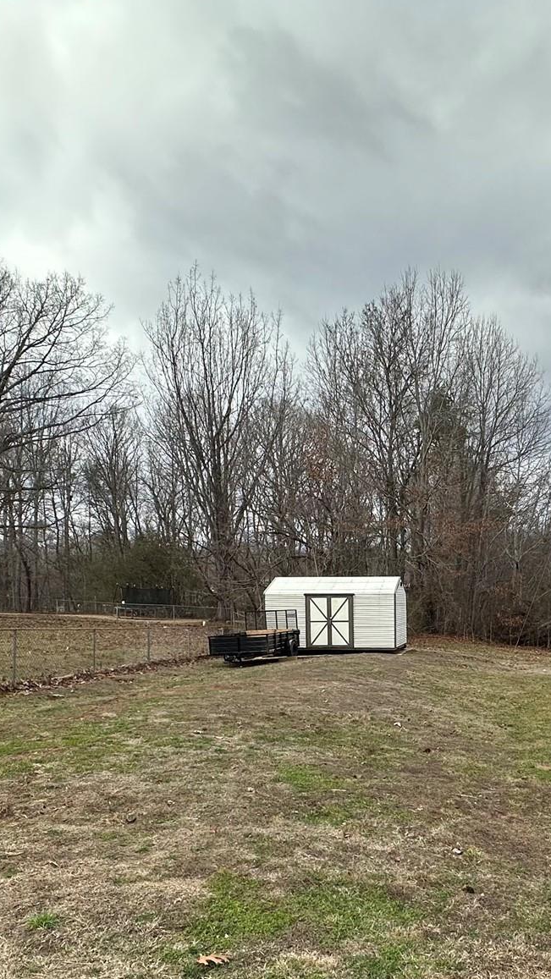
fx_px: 701
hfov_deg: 40.8
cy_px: 643
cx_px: 455
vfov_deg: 68.1
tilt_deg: -4.6
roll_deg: -0.6
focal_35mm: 27
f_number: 2.2
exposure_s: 1/666
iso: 40
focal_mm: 2.22
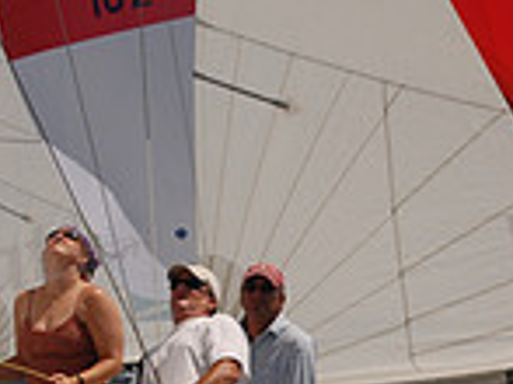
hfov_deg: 5.0
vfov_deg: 3.7
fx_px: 5893
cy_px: 426
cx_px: 335
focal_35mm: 398
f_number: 7.1
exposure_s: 1/400
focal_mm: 70
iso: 200
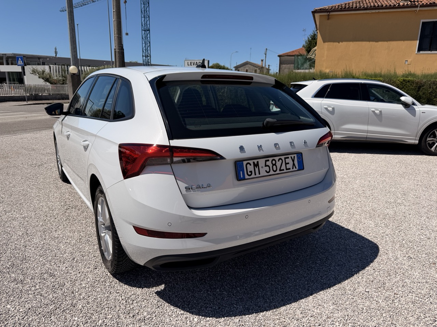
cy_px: 164
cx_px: 218
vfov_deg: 56.8
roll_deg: -0.4
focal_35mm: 24
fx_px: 303
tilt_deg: -14.6
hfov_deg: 71.6
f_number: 1.78
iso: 80
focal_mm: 6.76
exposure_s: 1/10309
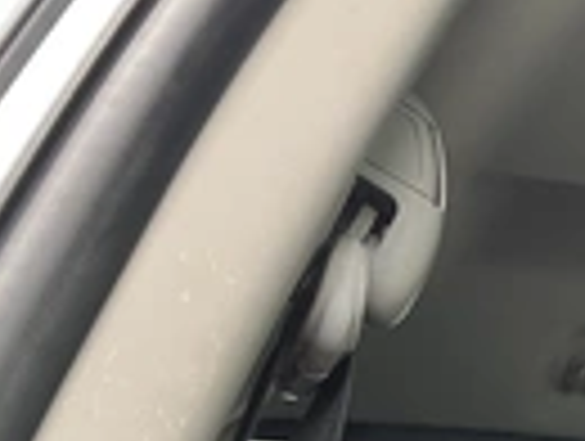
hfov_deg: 20.4
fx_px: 1456
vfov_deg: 16.8
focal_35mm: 86
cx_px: 801
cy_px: 454
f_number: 1.8
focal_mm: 3
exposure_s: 1/122
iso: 25
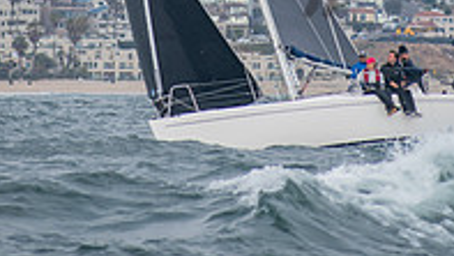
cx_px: 251
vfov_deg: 1.9
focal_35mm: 628
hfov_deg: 3.4
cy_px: -150
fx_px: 7563
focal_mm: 175
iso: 400
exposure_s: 1/800
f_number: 5.6
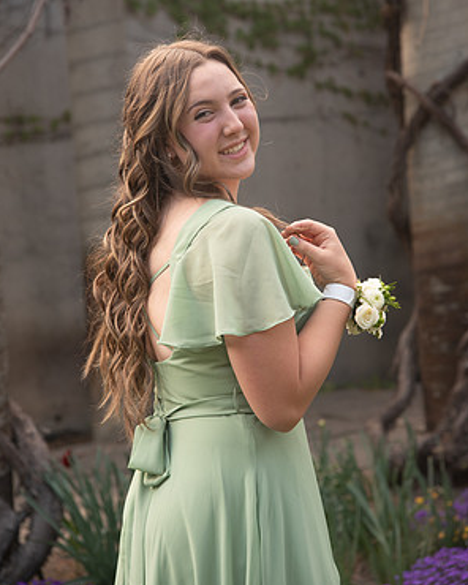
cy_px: 242
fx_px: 1818
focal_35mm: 105
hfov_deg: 14.7
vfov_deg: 18.3
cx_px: 234
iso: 400
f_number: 5
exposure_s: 1/125
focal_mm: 92
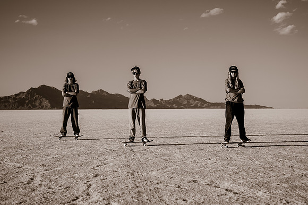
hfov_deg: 34.9
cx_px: 154
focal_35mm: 57
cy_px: 91
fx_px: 489
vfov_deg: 23.6
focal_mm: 50
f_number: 4
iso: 200
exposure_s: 1/2500
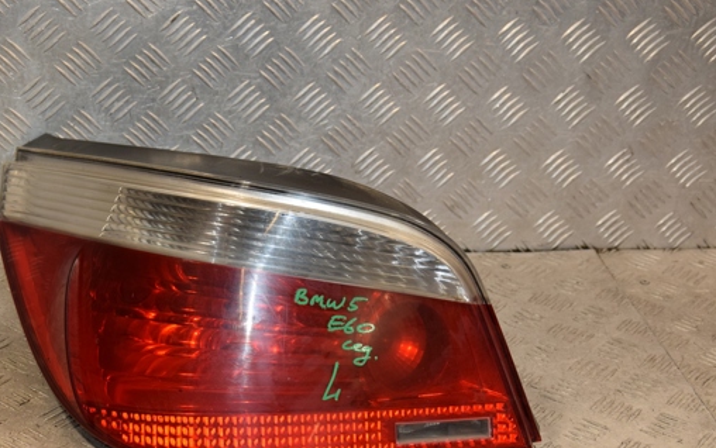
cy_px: 275
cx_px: 296
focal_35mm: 77
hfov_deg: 26.8
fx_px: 1503
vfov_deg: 16.9
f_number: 4.8
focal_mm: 40
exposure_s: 1/200
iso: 800
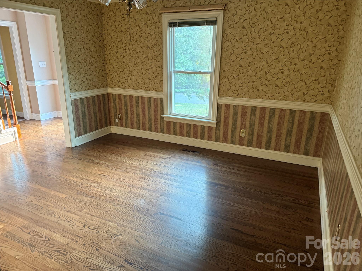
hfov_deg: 71.6
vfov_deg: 56.8
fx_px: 251
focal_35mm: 24
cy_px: 136
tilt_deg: -15.3
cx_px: 181
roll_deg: +0.5
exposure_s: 1/60
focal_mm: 6.76
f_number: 1.78
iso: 400
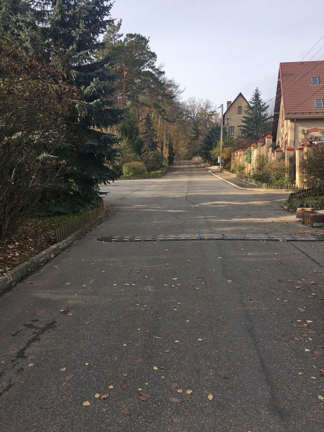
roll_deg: +0.2
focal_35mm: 29
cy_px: 216
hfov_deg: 48.2
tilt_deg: -3.9
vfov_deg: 61.7
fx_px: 362
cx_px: 162
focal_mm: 4.15
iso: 25
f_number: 2.2
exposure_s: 1/625
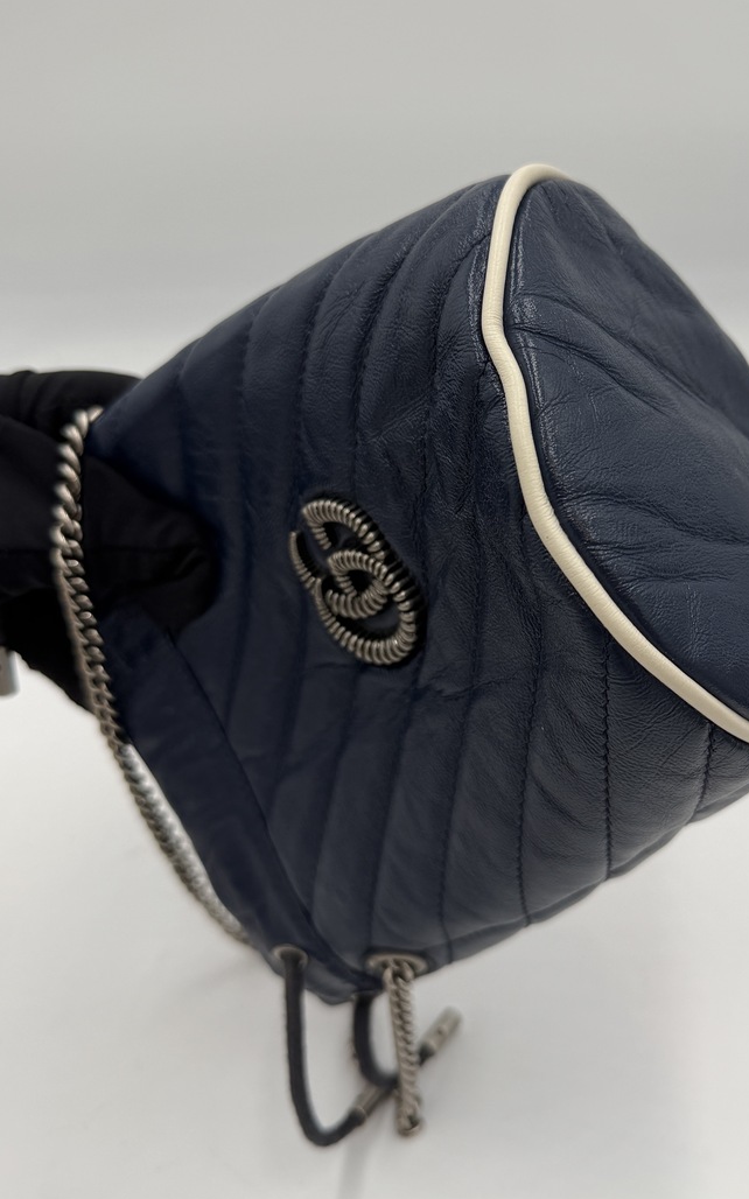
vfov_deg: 58.0
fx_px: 1078
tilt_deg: -36.9
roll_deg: +3.3
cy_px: 534
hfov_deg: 37.8
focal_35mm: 33
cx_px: 509
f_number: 1.78
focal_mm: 6.76
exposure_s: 1/507
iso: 80
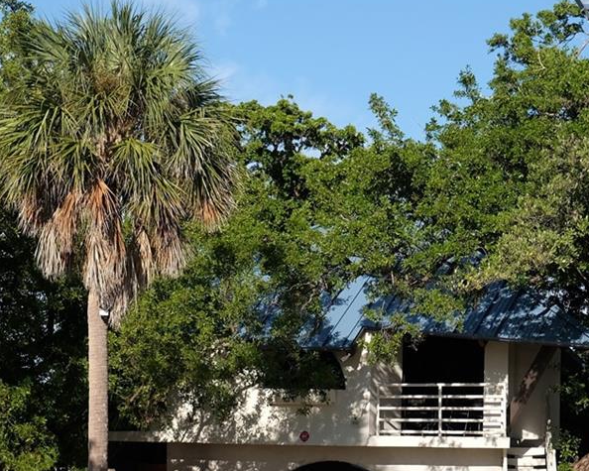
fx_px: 1673
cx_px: 426
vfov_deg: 15.9
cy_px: 374
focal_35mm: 96
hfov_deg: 19.8
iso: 200
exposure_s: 1/2500
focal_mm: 25.4
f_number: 3.2
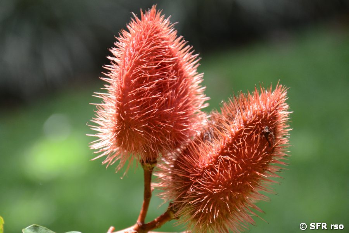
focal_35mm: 158
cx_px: 174
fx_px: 1527
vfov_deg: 8.7
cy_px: 116
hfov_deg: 13.0
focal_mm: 105
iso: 1000
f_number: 6.3
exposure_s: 1/640
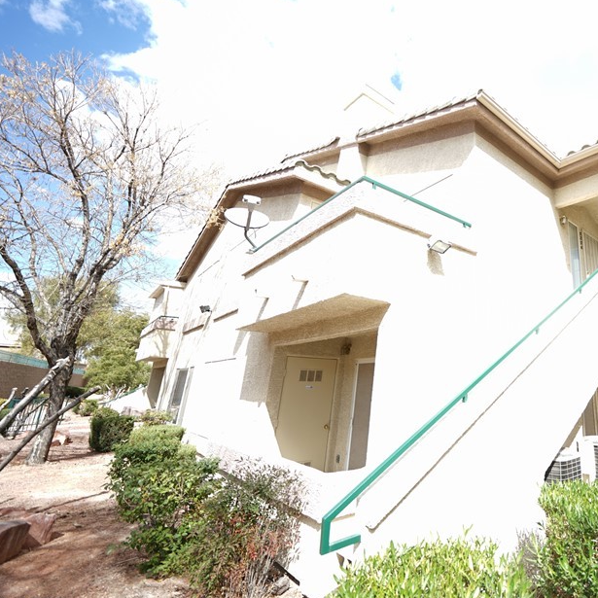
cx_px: 491
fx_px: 352
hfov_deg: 71.3
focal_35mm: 18
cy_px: 269
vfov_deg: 80.5
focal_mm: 12
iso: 64
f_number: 4
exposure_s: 1/200
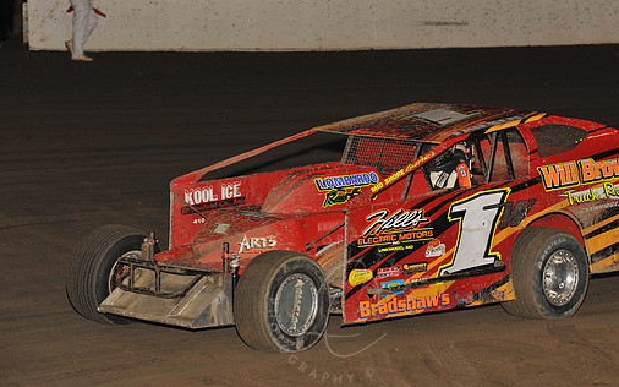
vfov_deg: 9.0
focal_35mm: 146
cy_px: 196
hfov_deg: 14.3
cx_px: 340
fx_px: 2462
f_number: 6.3
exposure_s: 1/320
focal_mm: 125
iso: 1250
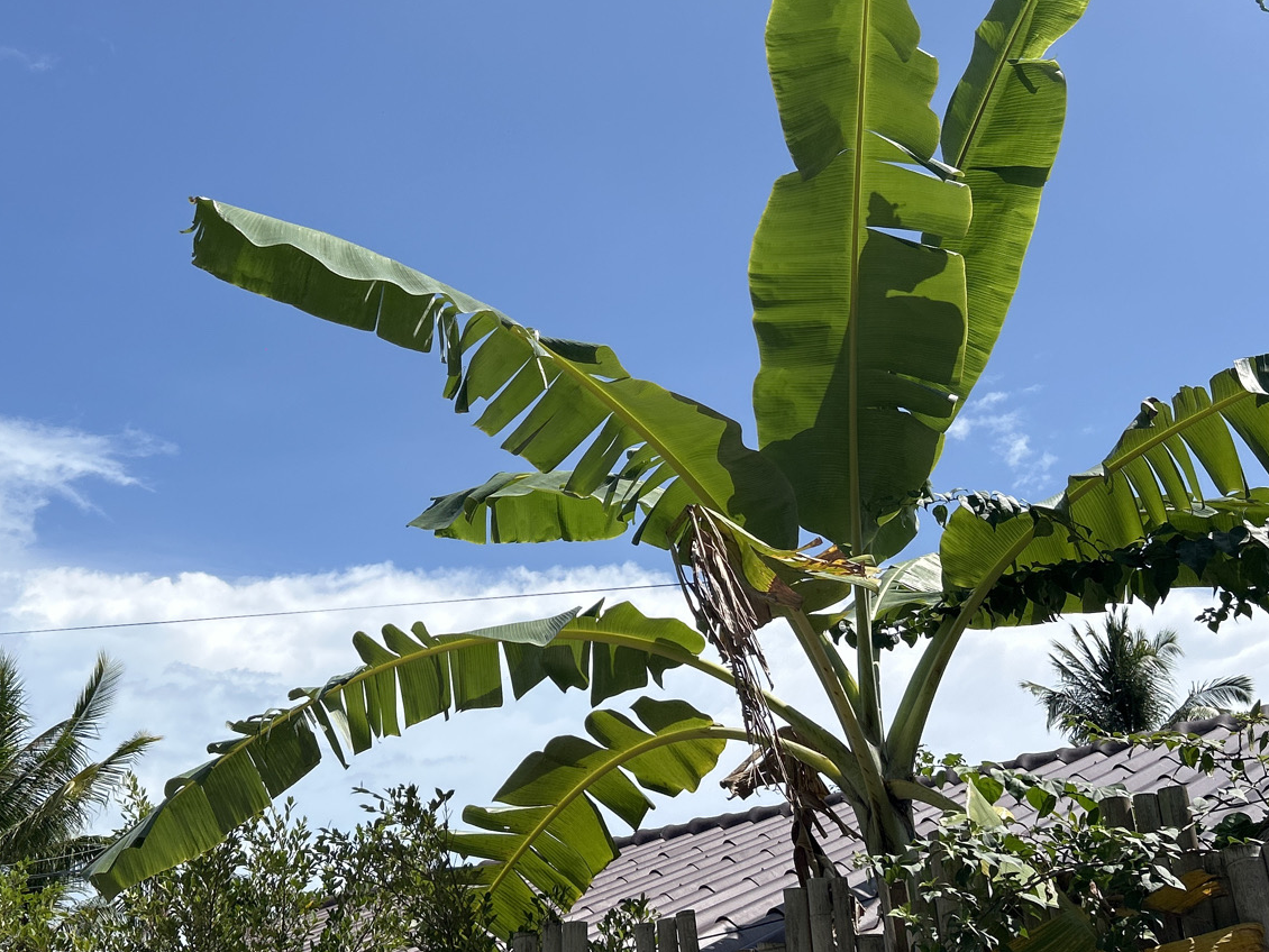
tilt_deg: +27.0
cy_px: 414
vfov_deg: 31.5
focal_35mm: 46
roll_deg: +1.9
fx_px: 1687
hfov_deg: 41.1
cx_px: 511
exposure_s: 1/6211
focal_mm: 5.7
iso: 50
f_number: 1.5
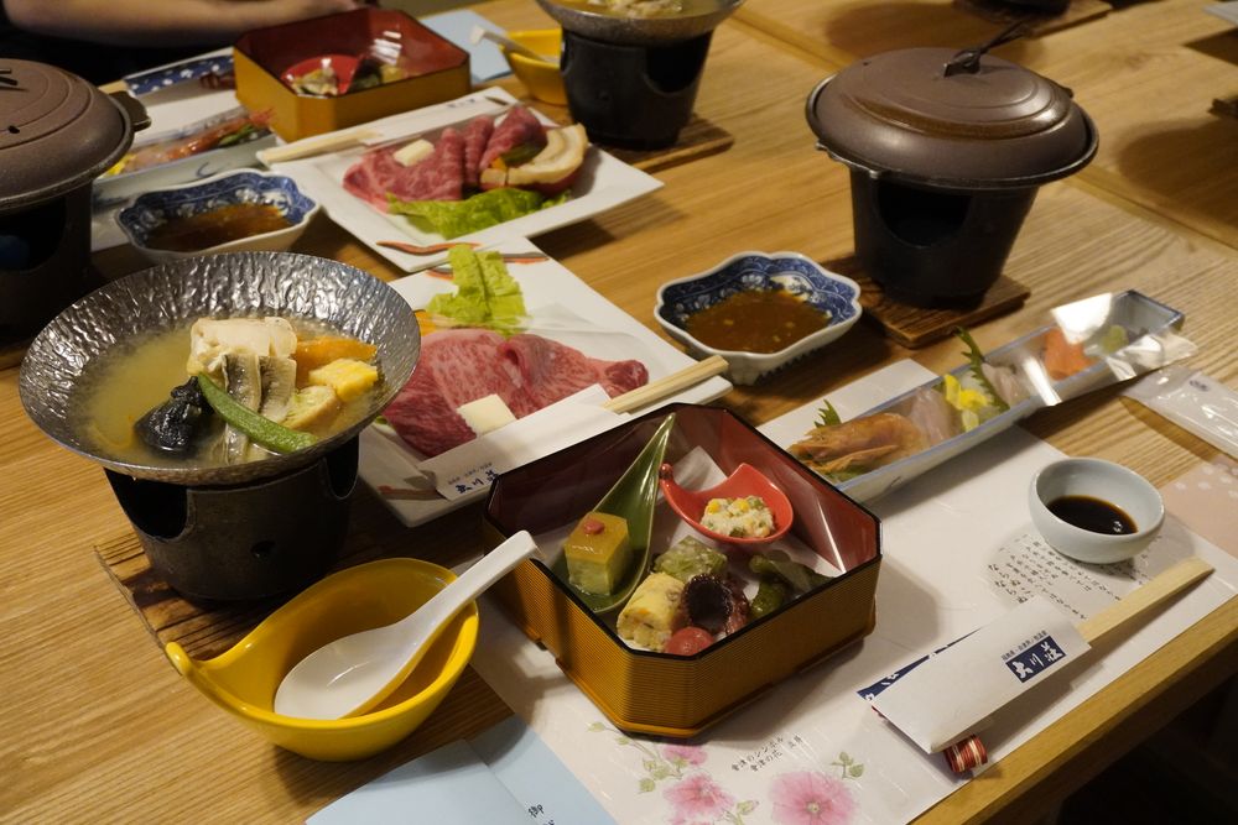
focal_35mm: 40
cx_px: 619
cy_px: 412
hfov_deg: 47.9
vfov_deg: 33.0
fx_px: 1393
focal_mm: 27
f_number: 4.5
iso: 5000
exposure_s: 1/160
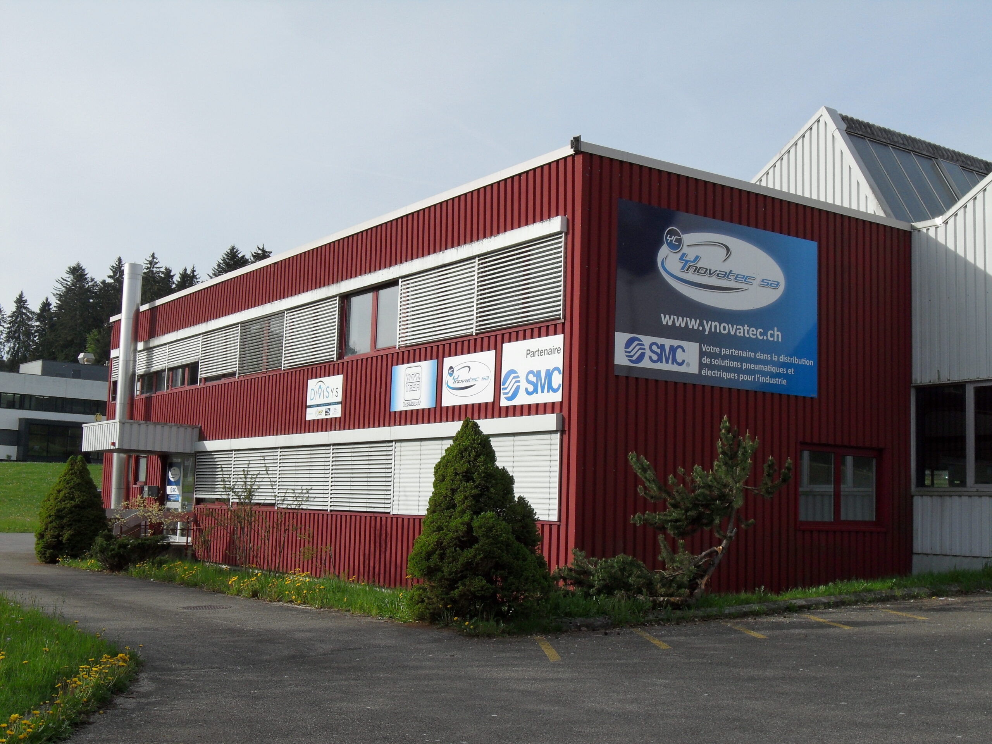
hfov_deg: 44.8
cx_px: 496
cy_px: 372
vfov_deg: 34.3
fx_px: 1204
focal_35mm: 42
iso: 80
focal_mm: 7.7
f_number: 5.6
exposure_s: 1/500
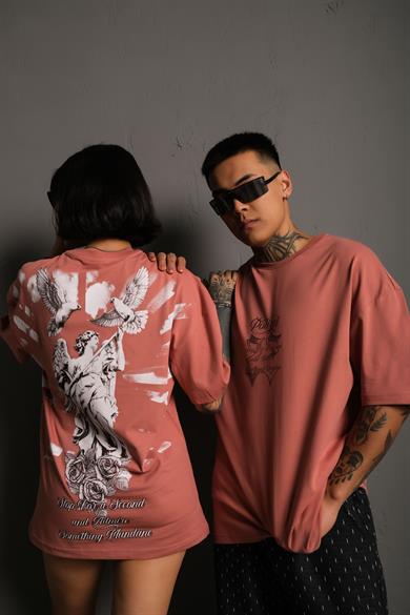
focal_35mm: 32
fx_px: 547
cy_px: 308
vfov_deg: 58.7
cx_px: 205
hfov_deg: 41.1
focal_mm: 21.4
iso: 160
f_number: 5
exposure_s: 1/160
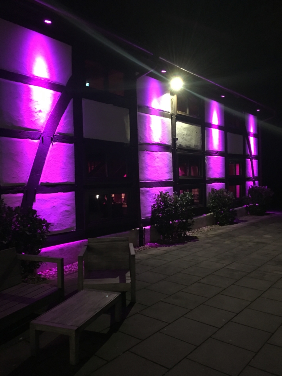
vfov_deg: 61.6
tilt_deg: -3.0
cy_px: 188
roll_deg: +2.4
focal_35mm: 29
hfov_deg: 48.2
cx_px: 141
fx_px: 315
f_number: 2.2
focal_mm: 4.15
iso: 400
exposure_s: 1/17
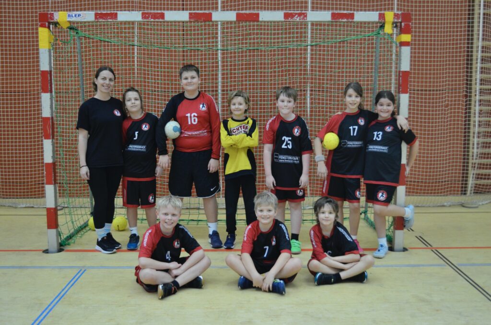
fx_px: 531
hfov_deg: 49.6
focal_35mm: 39
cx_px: 246
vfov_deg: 34.1
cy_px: 162
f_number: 4.2
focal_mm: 26
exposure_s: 1/160
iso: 1600
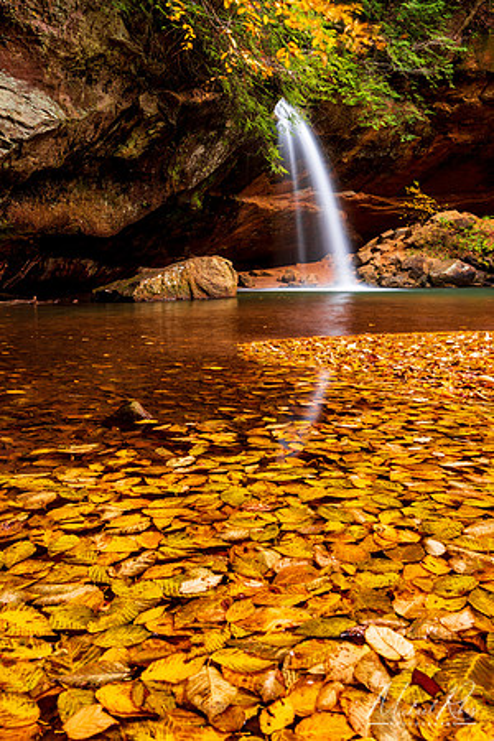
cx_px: 247
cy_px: 370
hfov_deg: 42.3
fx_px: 638
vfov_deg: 60.3
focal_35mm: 31
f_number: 16
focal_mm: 31
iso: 64
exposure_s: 2
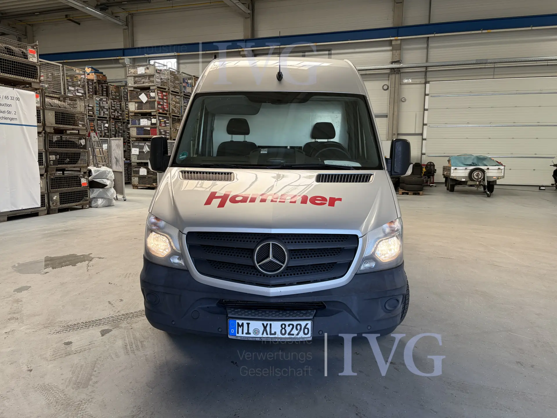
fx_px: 418
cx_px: 278
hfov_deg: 67.3
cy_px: 209
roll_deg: +0.0
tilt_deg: -5.1
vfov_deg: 53.1
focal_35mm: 26
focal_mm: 5.96
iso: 80
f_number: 1.6
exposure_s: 1/205
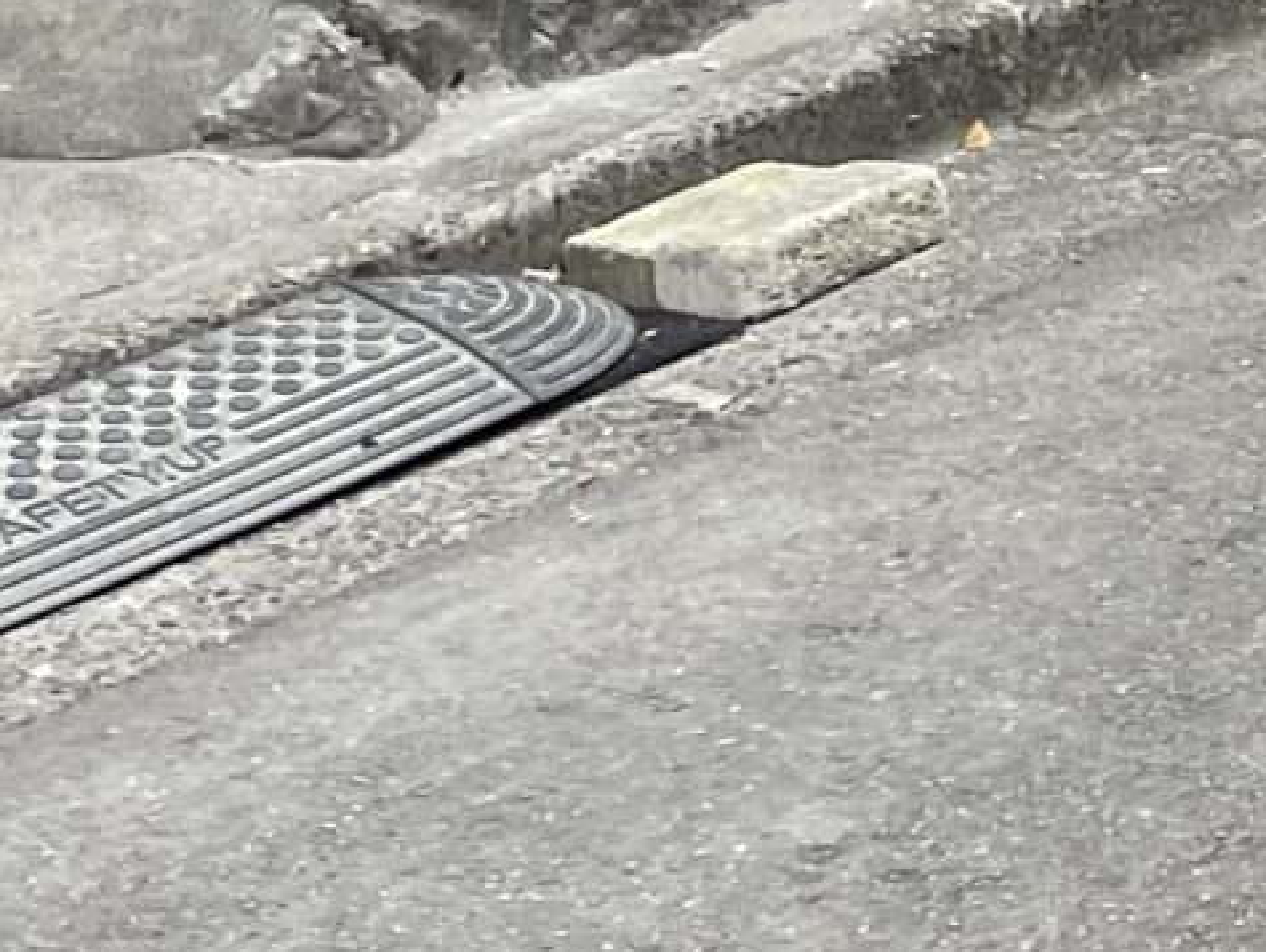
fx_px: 5124
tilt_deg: -4.4
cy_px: -1336
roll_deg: -0.6
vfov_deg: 9.4
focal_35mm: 140
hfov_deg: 12.0
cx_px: 2767
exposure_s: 1/121
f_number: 1.6
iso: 32
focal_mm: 4.2
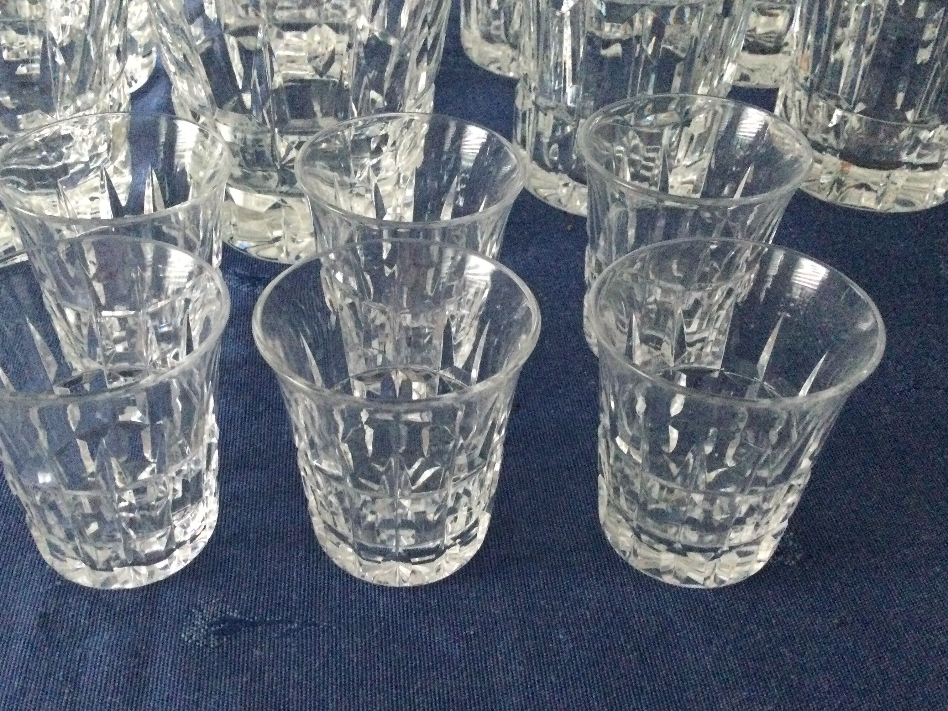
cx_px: 404
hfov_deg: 48.8
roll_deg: -0.9
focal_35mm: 38
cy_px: 380
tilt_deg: -40.7
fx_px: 1041
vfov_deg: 37.7
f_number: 2.4
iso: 320
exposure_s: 1/17
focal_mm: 3.3
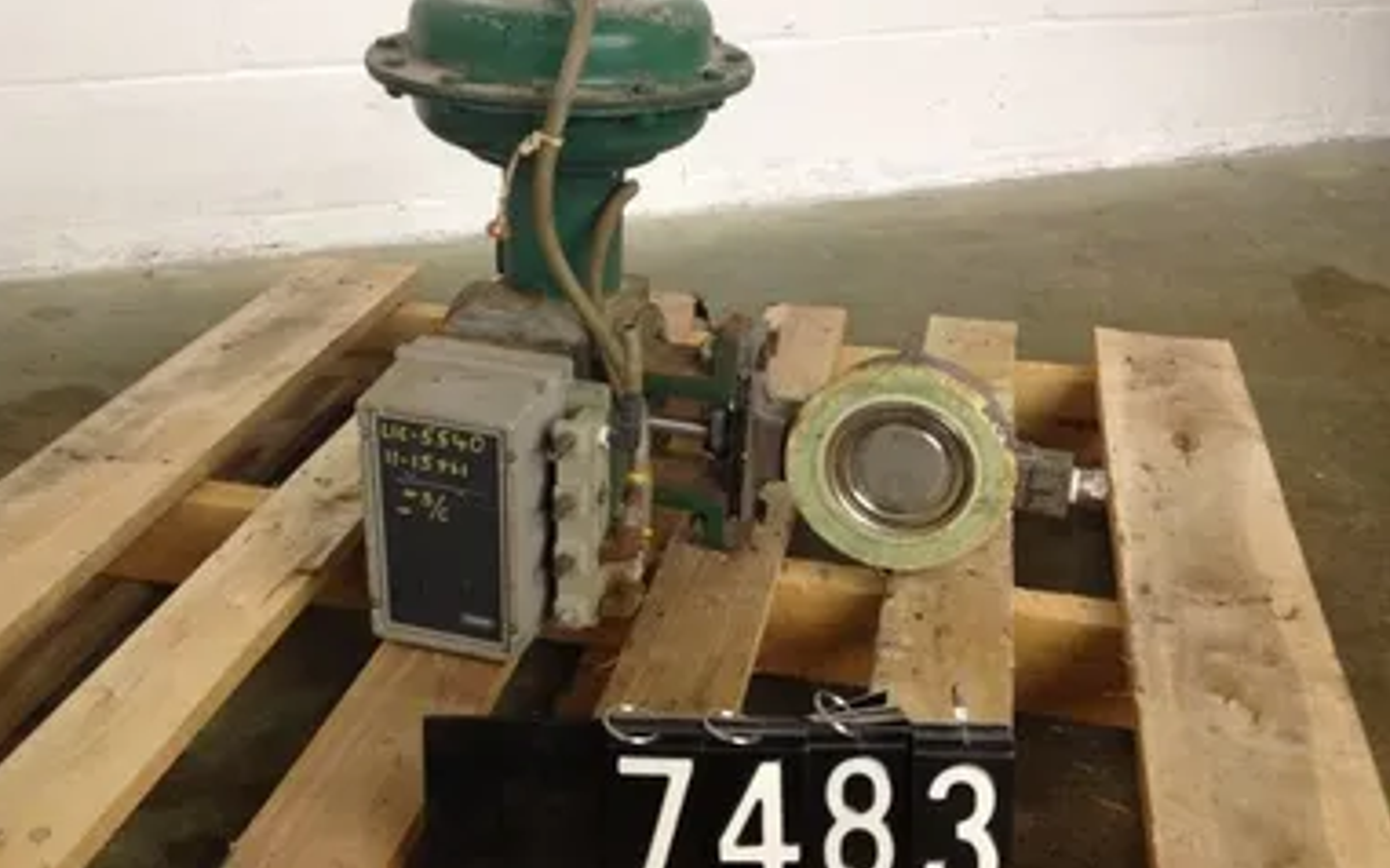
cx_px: 664
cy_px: 456
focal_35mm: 39
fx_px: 1477
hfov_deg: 50.4
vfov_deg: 32.8
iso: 160
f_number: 2.4
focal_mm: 4.28
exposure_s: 1/20
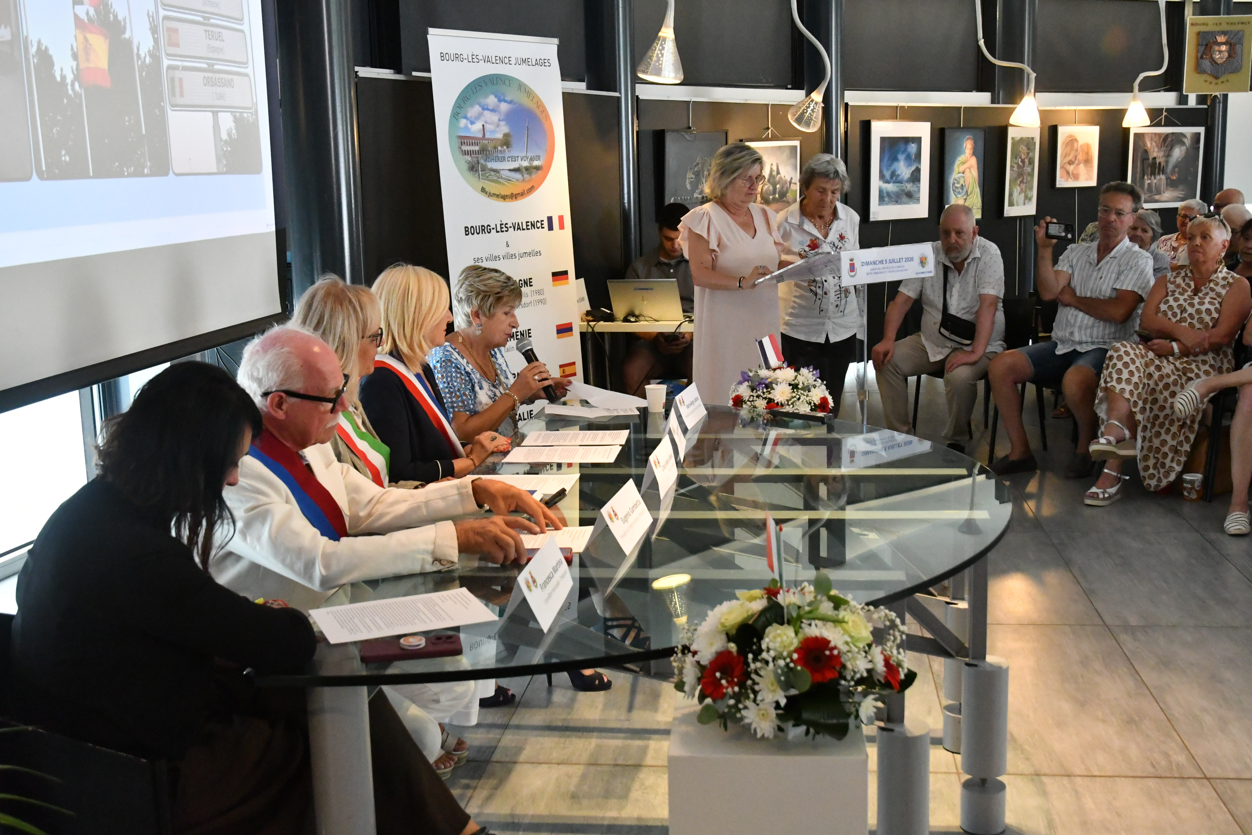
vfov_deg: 34.2
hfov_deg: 49.6
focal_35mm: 39
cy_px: 418
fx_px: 1356
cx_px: 626
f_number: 5.6
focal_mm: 26
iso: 6400
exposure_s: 1/400
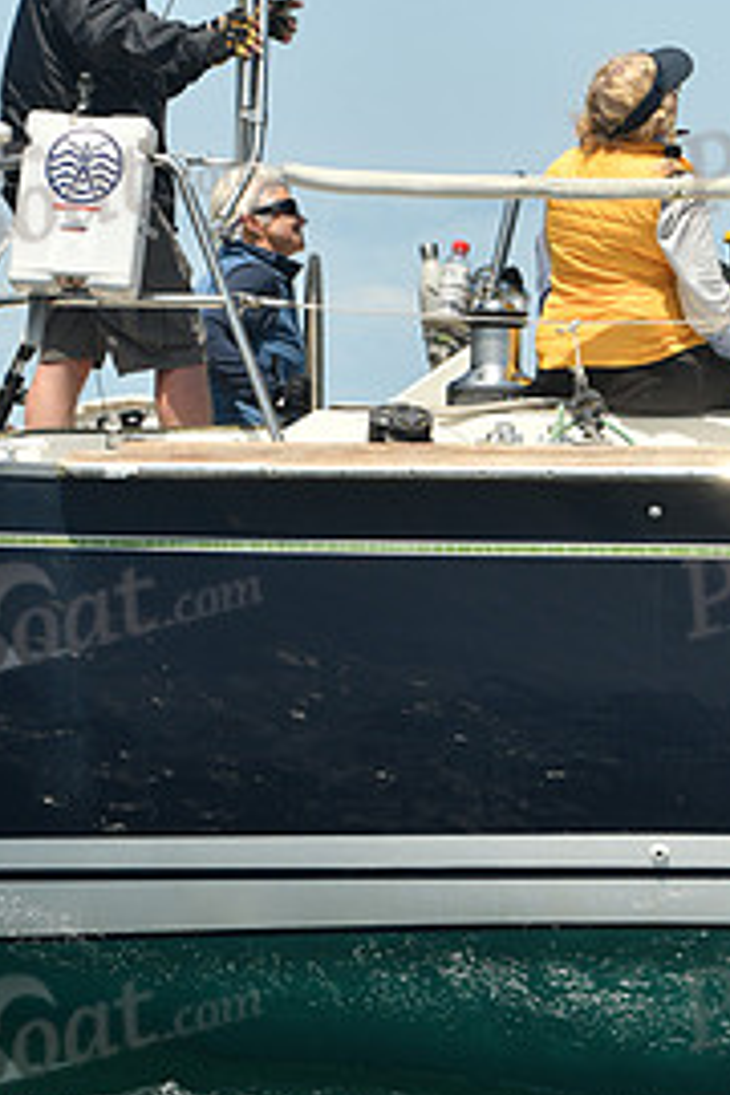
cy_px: 381
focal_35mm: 236
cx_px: 472
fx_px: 7178
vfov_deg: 8.7
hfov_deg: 5.8
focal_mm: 110
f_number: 8
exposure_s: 1/640
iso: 320
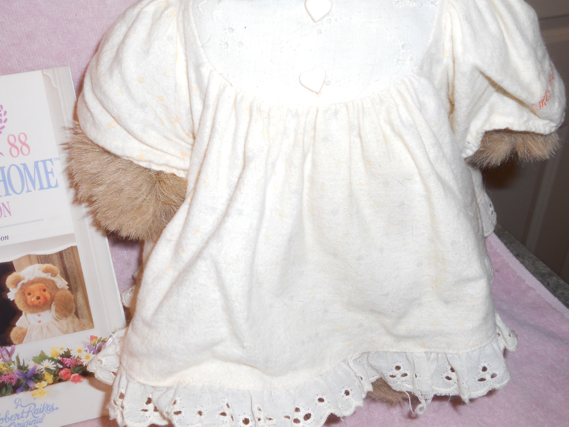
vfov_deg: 44.2
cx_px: 284
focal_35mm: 32
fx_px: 526
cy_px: 214
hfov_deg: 56.8
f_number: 3.5
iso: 80
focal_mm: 5.8
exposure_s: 1/25
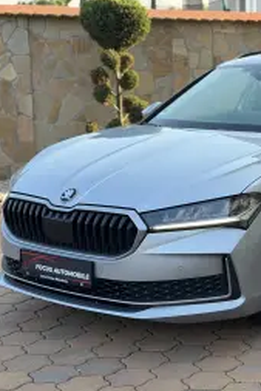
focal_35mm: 71
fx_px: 771
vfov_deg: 28.4
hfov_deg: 18.7
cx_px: 264
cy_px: 192
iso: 100
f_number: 1.78
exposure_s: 1/740
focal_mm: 6.76
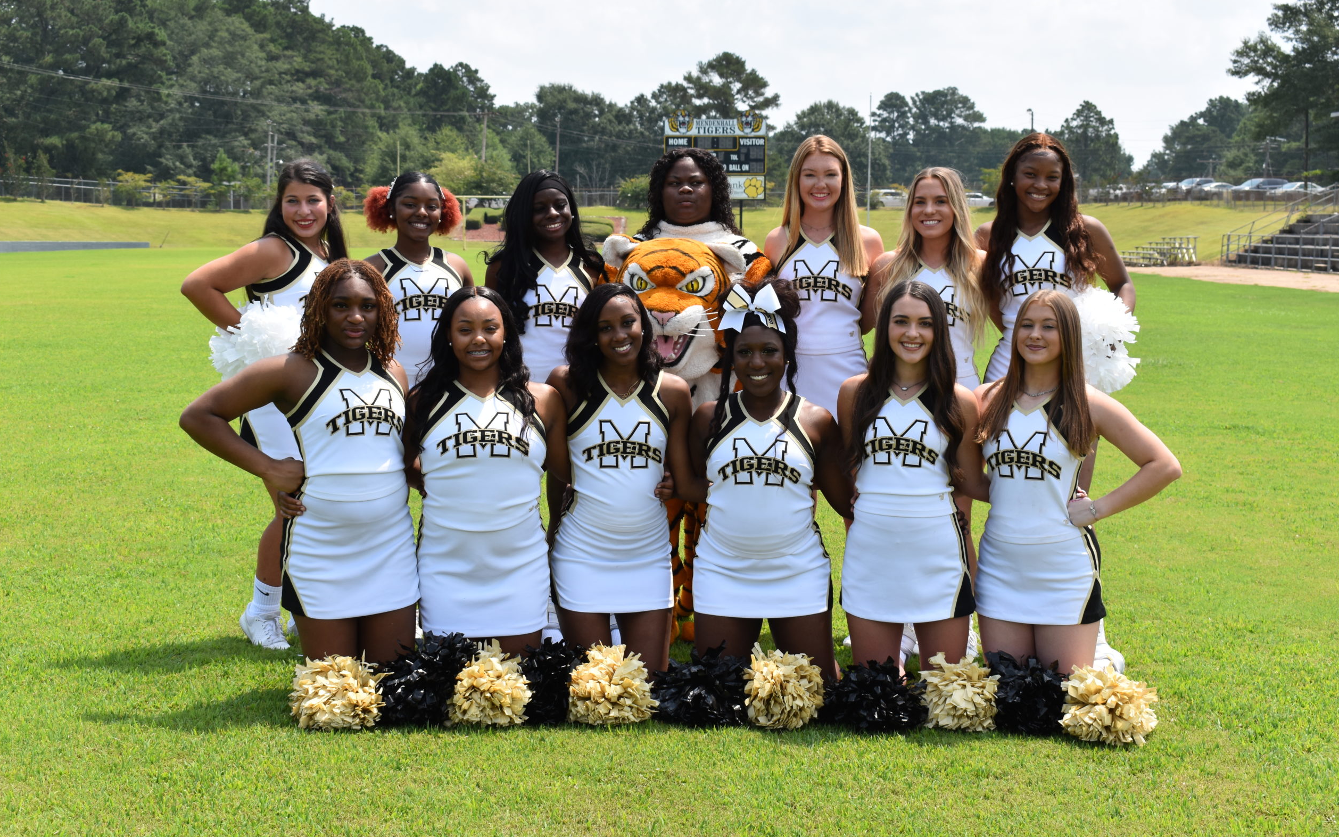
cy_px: 426
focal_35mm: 56
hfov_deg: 36.3
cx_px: 674
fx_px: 2044
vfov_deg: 23.1
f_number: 9
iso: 200
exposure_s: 1/320
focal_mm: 36
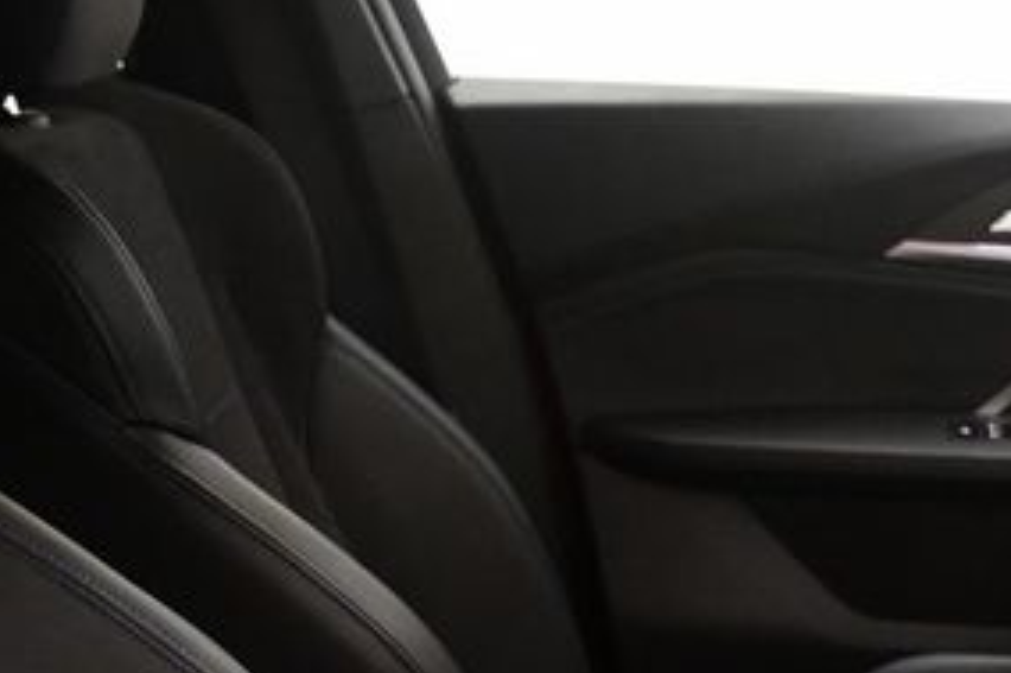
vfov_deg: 17.4
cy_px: 710
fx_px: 2133
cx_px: 1306
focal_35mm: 76
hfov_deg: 23.6
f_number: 3.5
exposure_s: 1/60
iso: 5000
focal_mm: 18
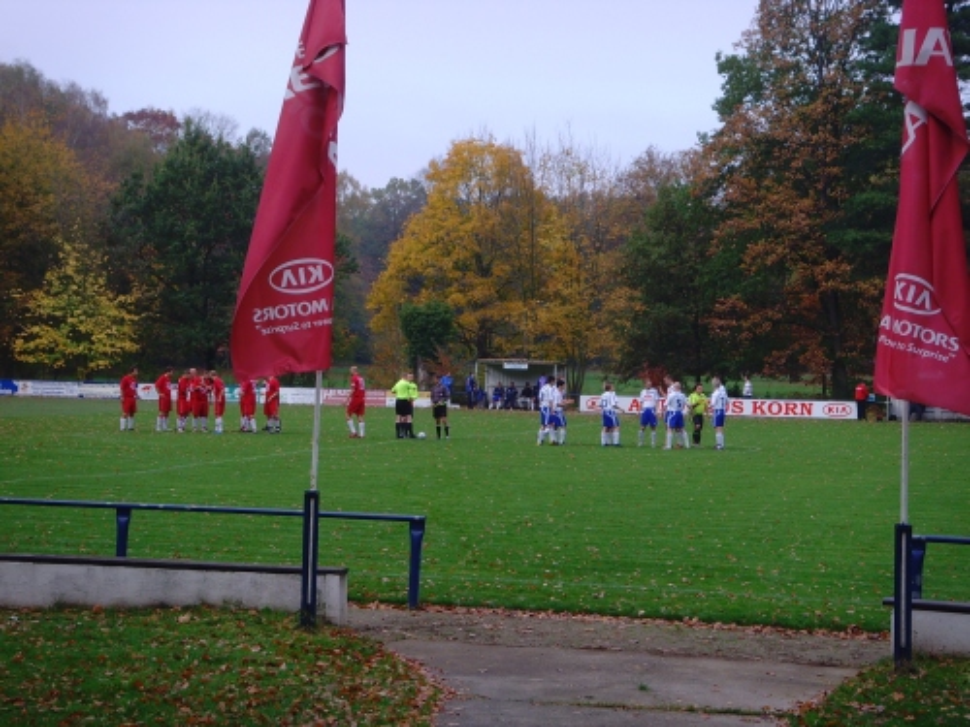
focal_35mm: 80
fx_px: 2242
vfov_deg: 18.4
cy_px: 364
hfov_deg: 24.4
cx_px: 485
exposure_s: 1/250
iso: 80
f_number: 4.2
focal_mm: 13.7
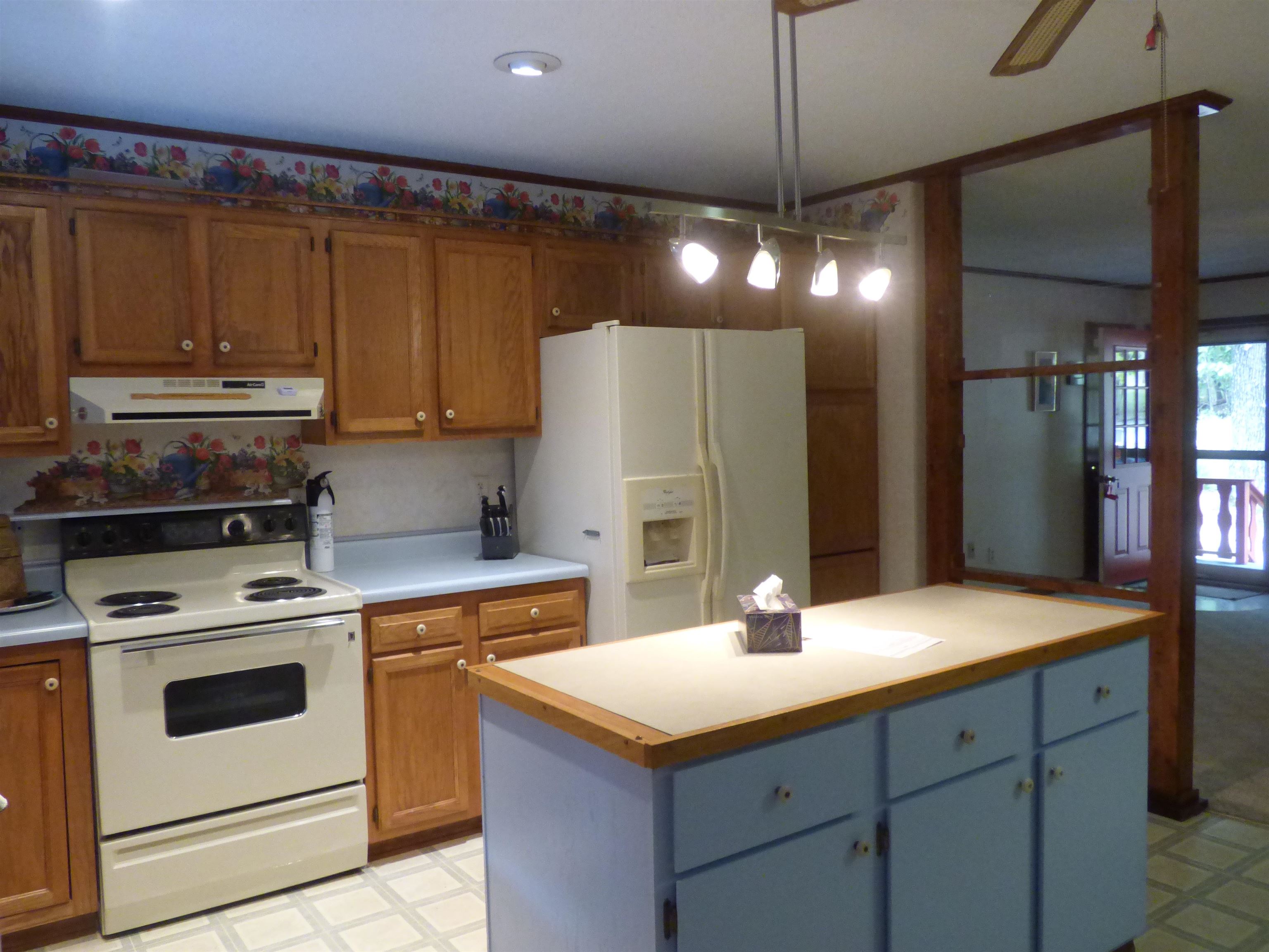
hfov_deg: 63.4
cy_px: 476
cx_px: 634
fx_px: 1026
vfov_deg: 49.7
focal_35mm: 28
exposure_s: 1/50
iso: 800
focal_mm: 4.83
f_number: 3.2
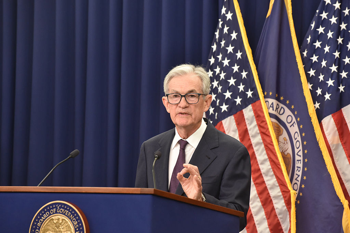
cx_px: 175
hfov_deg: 14.2
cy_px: 116
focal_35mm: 145
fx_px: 1410
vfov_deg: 9.5
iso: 2500
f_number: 7.1
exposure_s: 1/200
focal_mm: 145
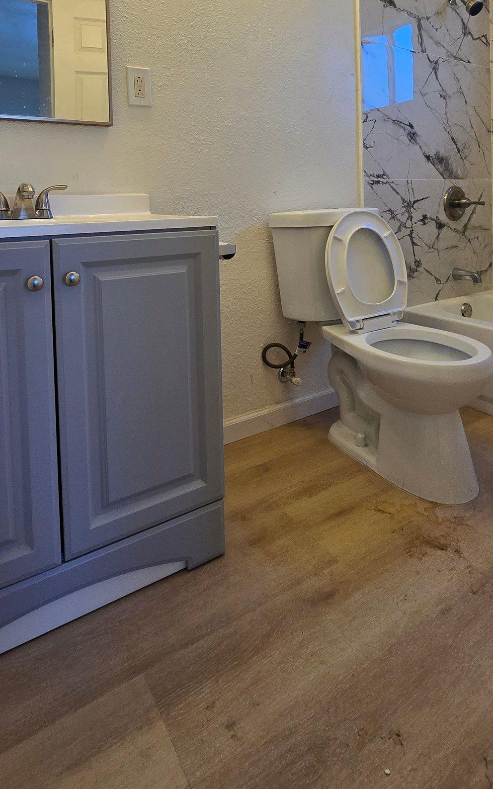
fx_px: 430
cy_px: 226
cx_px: 248
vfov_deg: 80.4
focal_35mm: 20
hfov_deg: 59.7
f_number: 2.2
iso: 80
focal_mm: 2.2
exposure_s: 1/120
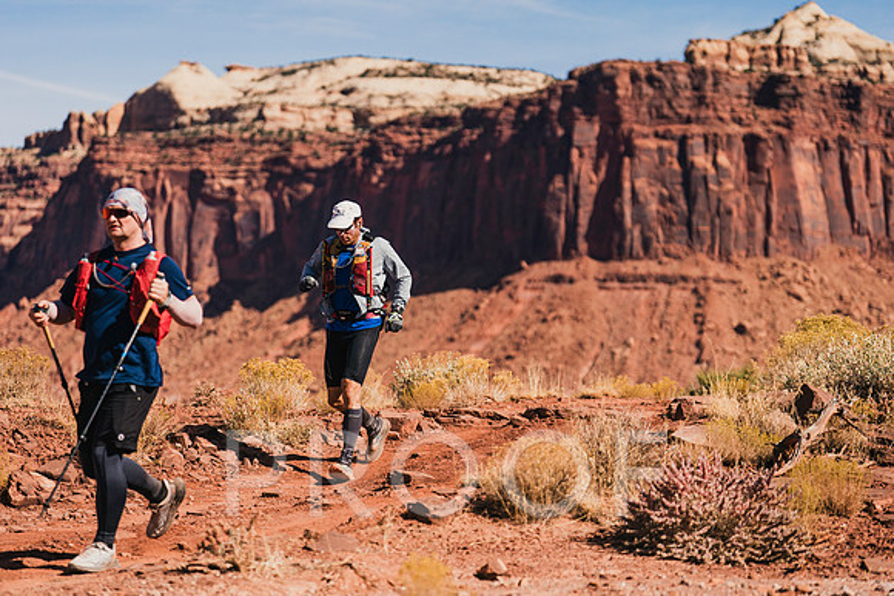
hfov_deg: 20.0
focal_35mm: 102
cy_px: 298
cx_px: 447
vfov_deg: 13.4
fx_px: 2533
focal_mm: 102
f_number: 2.8
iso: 160
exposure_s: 1/6400
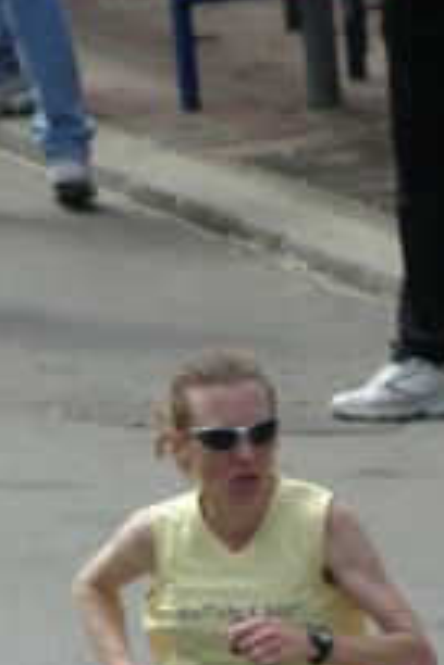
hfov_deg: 0.9
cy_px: 792
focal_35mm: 1459
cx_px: 220
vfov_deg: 1.4
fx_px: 26989
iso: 400
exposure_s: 1/500
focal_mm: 310
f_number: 8
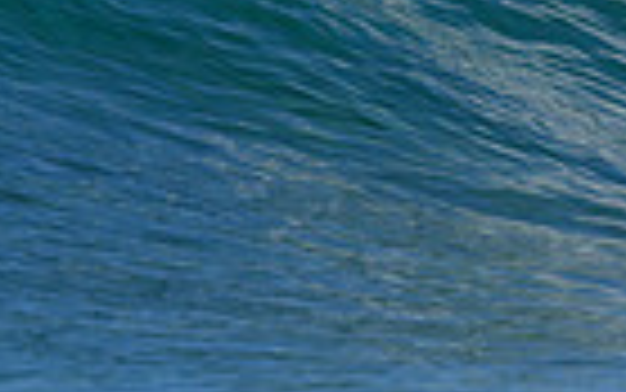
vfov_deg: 0.3
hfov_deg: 0.5
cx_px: 1095
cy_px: -225
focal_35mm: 4654
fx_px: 79432
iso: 180
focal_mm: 800
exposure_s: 1/2000
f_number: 6.3
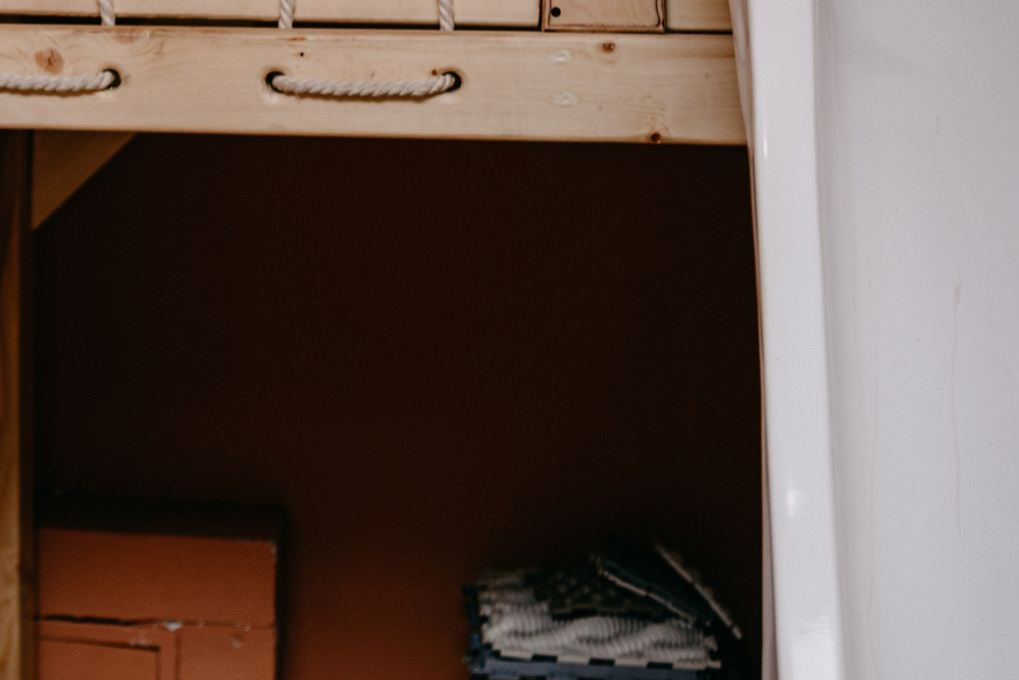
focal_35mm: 123
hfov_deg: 16.1
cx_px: -163
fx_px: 3481
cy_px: 46
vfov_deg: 11.1
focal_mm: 48
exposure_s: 1/160
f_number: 3.2
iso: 125
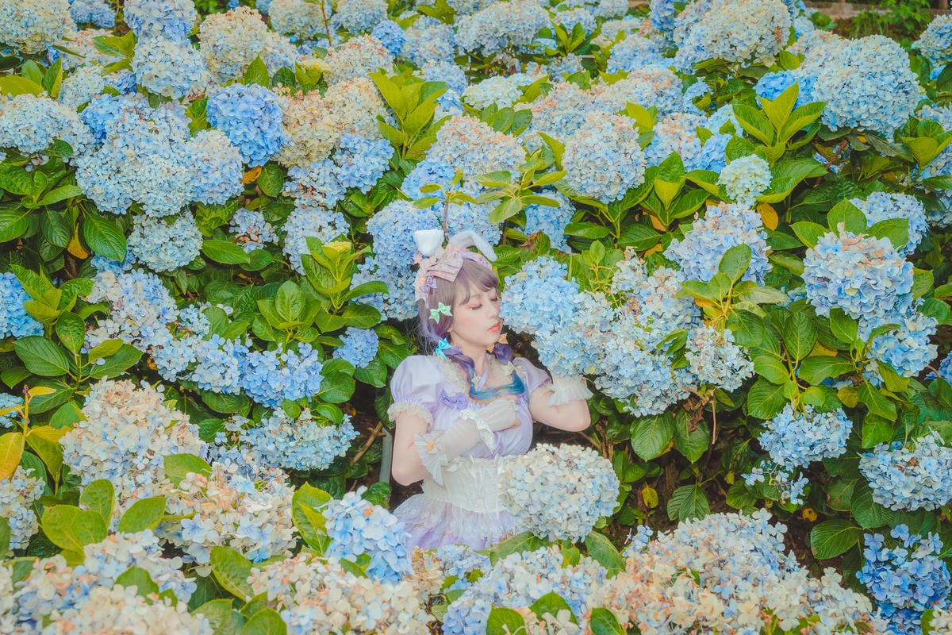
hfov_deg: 54.4
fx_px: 925
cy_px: 318
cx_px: 476
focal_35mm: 35
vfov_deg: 37.9
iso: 250
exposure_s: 1/200
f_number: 5.6
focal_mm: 35
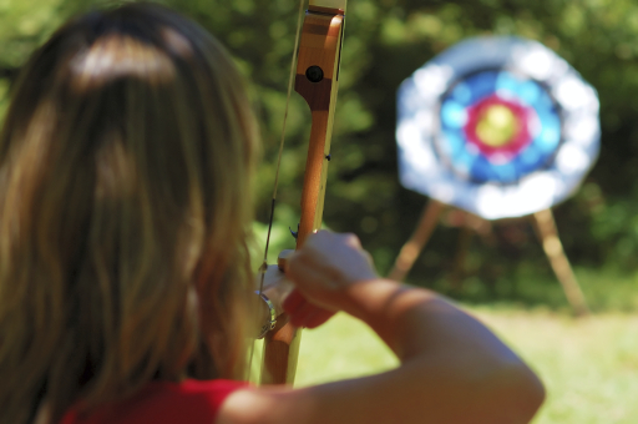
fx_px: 2257
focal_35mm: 128
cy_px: 212
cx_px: 319
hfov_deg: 16.1
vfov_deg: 10.7
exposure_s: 1/800
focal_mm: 85
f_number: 4.5
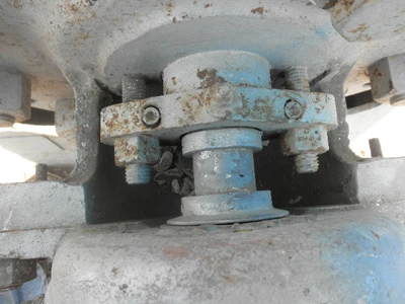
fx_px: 328
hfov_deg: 63.4
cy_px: 152
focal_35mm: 28
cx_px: 202
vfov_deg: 49.7
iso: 64
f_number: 3
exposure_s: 1/125
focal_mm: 5
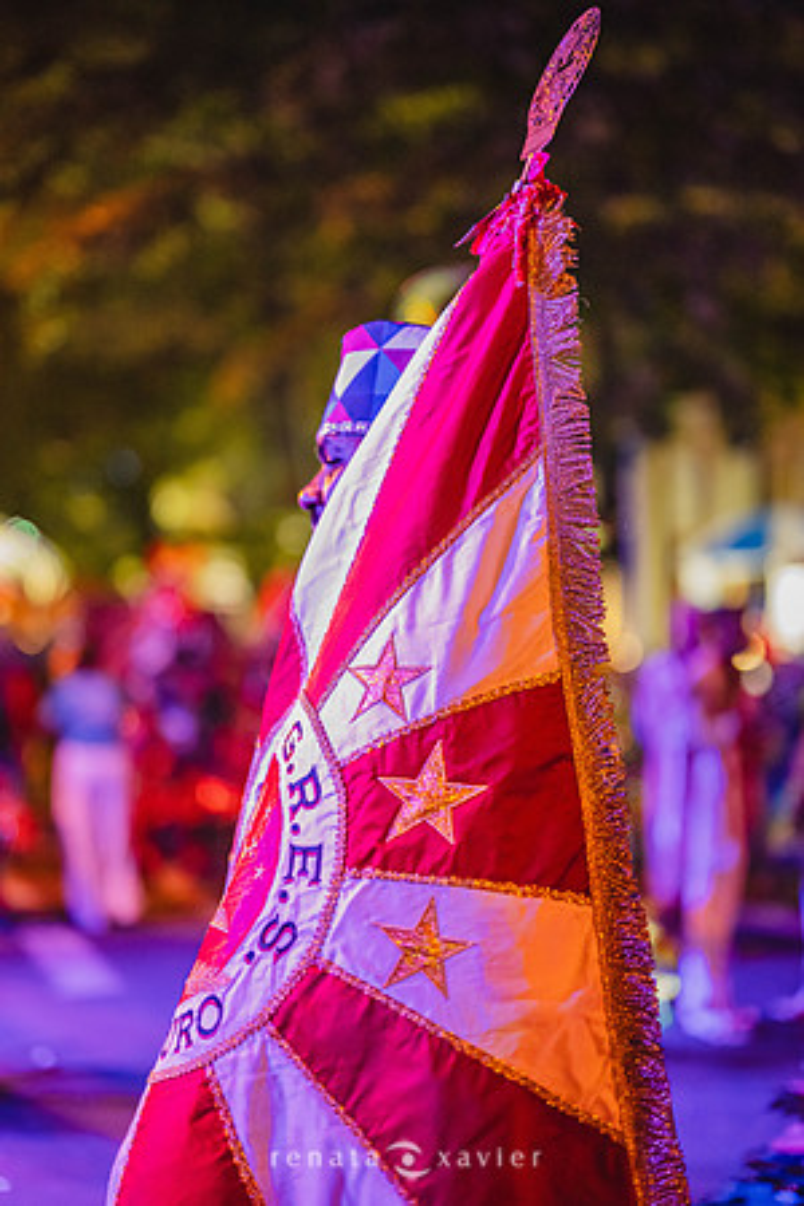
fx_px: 1675
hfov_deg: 27.0
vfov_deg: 39.6
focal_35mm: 50
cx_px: 402
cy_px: 603
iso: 6400
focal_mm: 50
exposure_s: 1/250
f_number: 1.2
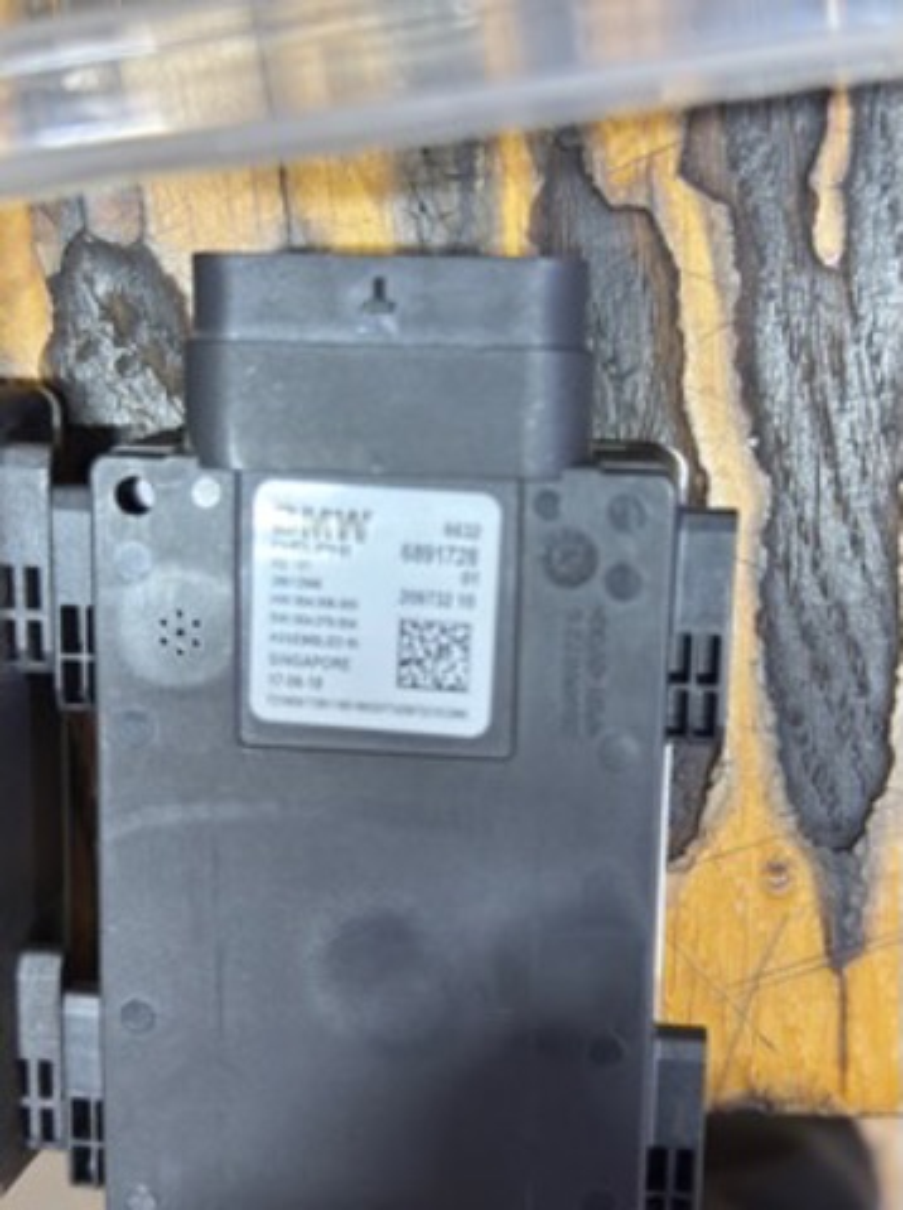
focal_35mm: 40
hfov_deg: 35.8
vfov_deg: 46.9
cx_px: 452
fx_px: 1396
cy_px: 605
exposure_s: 1/33
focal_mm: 6.76
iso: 200
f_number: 1.78
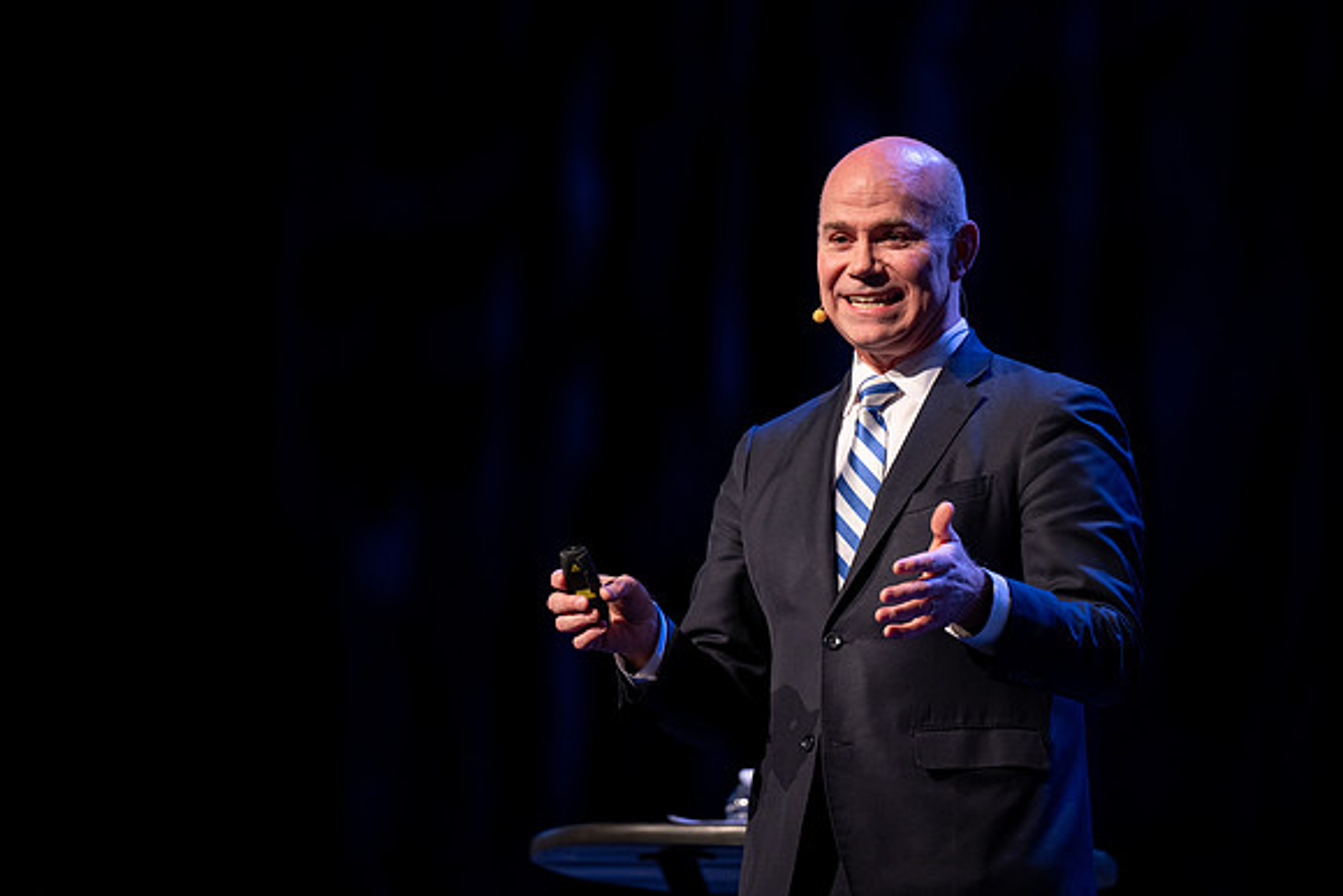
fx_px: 7463
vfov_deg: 6.9
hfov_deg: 10.3
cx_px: 672
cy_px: 448
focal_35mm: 200
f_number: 2.8
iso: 640
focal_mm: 200
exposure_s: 1/60
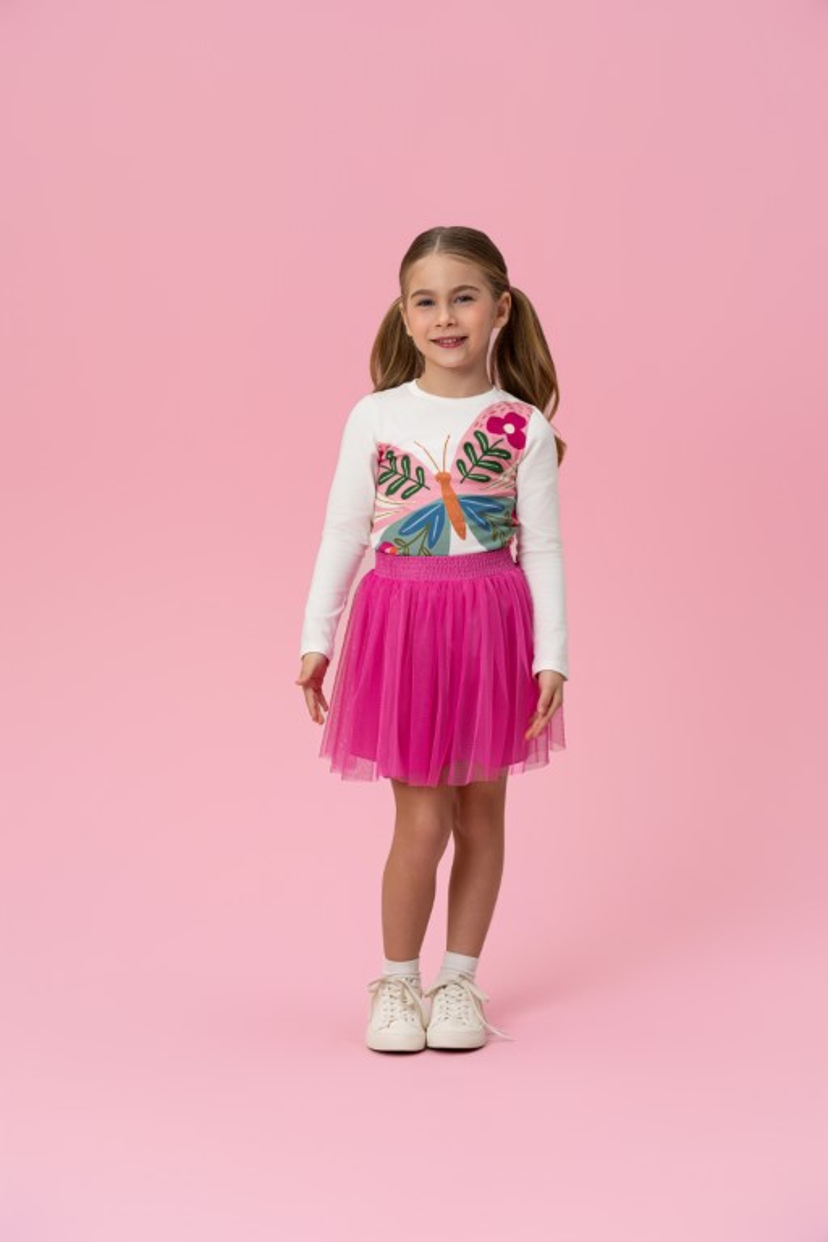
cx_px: 414
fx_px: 2484
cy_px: 621
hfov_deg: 18.9
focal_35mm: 72
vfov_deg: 28.1
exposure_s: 1/125
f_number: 6.3
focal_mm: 72
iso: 100
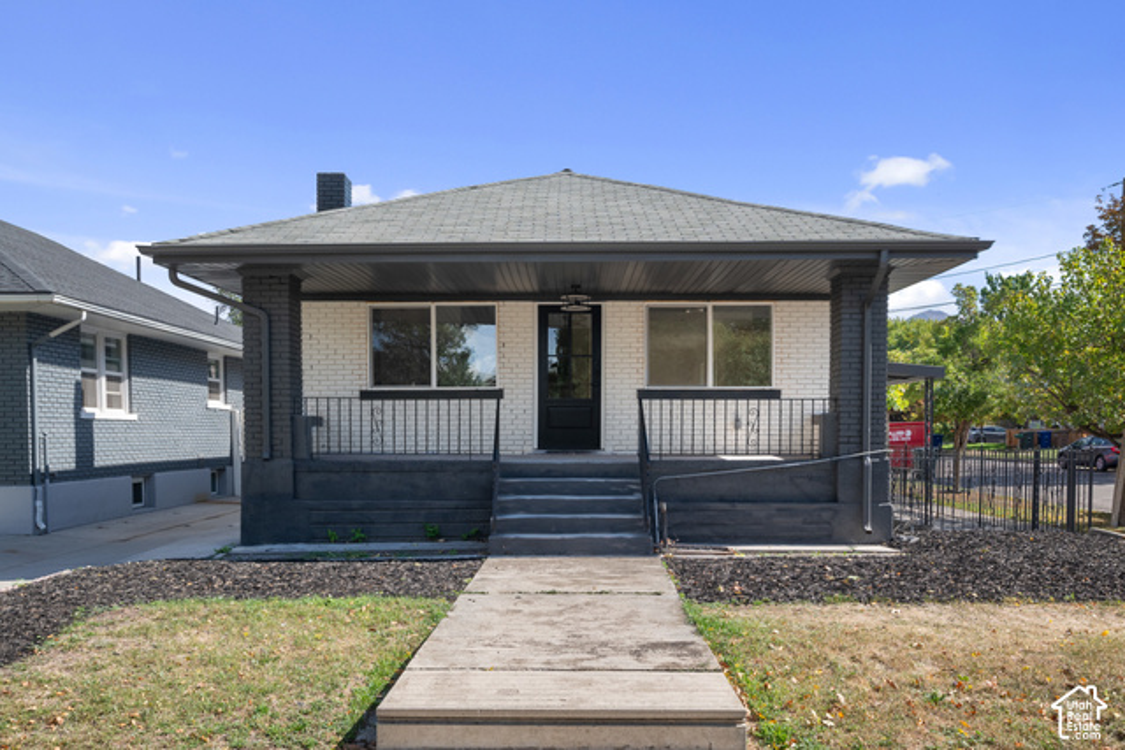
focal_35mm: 30
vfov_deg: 43.6
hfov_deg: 61.9
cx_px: 562
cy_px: 375
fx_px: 938
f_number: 8
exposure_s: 1/500
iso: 800
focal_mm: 30
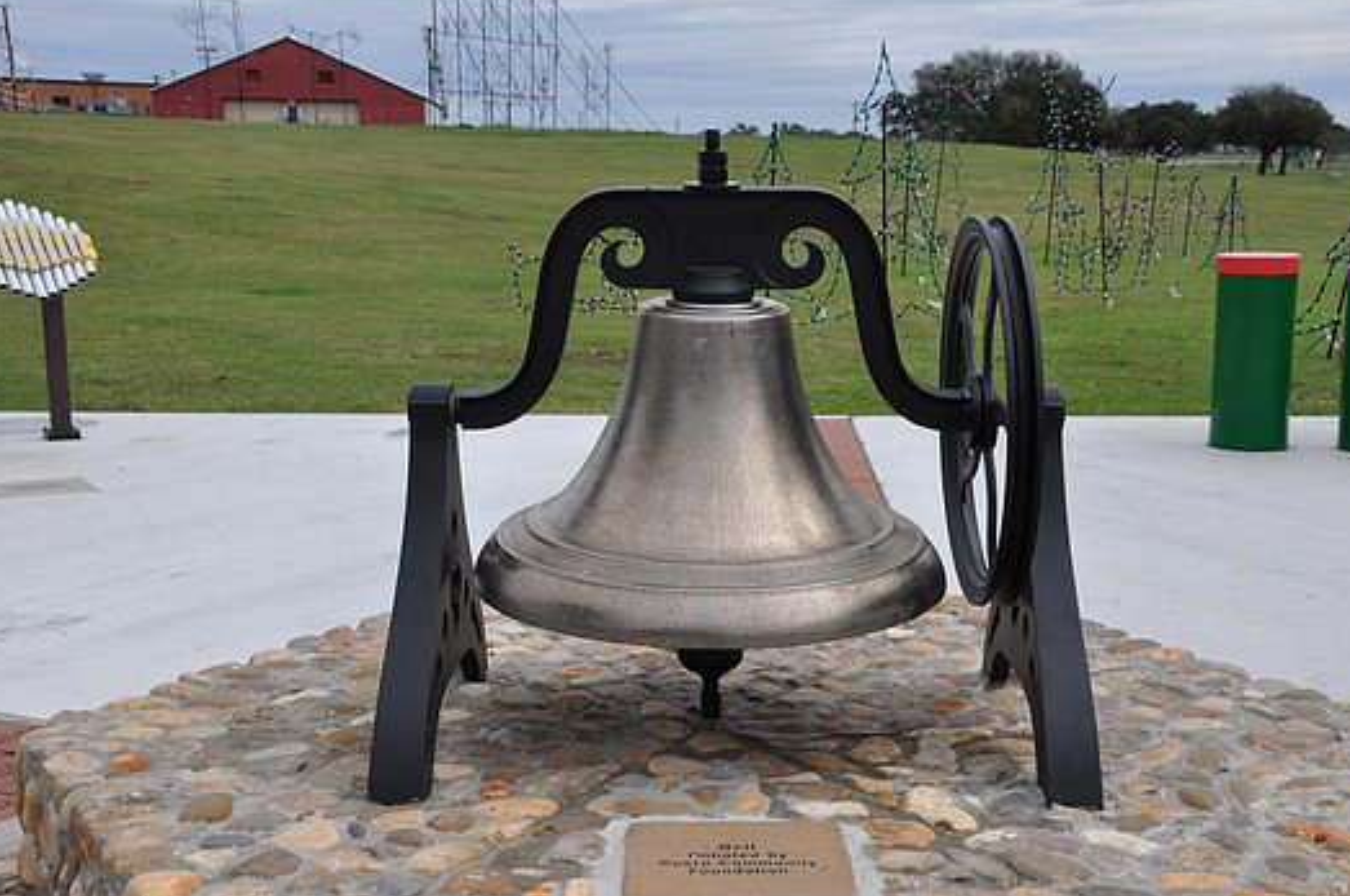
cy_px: 463
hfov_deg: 38.5
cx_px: 733
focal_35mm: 52
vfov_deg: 26.1
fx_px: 1930
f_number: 13
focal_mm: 31
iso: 200
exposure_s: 1/160
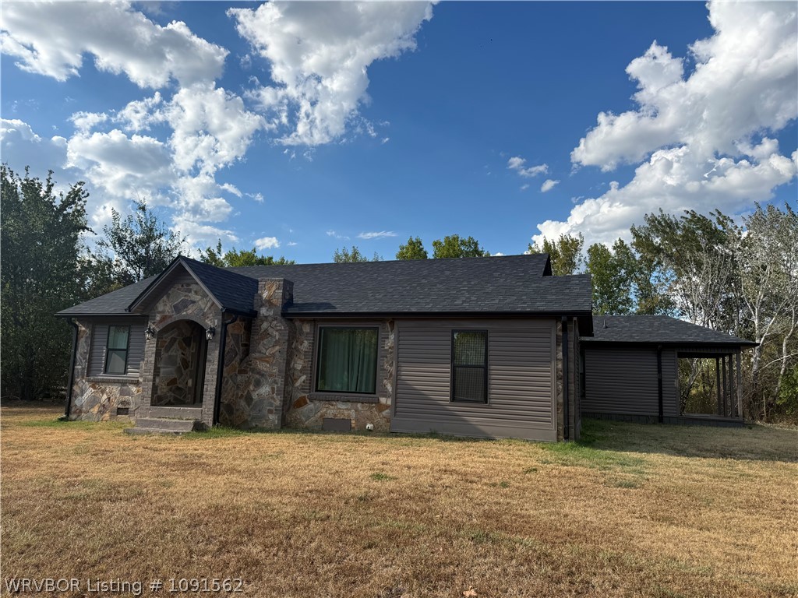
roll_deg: -2.1
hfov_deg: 71.6
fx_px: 553
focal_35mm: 24
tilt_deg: +9.2
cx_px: 399
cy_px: 299
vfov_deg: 56.8
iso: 80
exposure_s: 1/4405
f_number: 1.78
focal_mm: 6.76
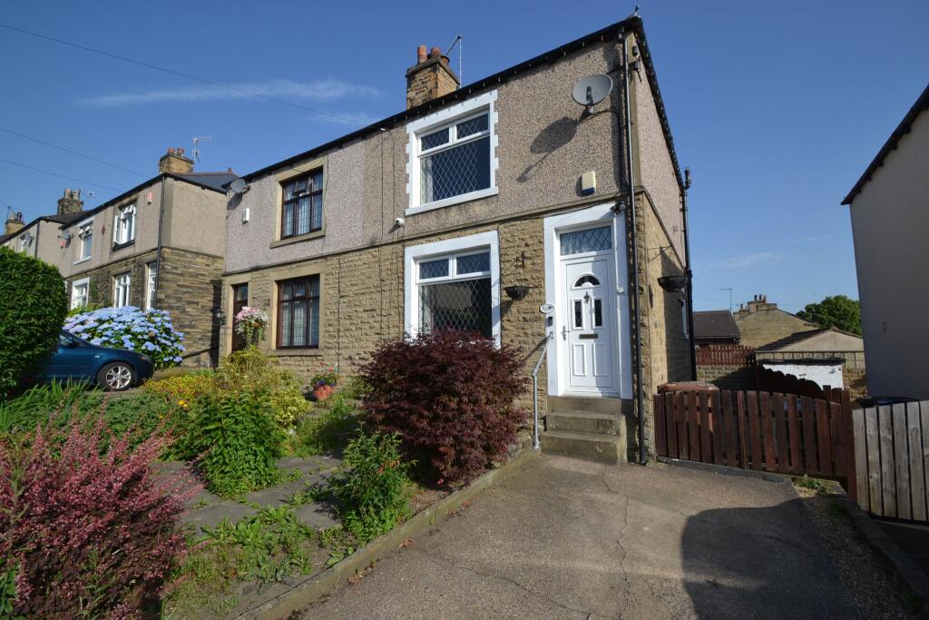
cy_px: 310
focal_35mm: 15
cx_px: 464
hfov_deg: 100.4
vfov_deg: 77.3
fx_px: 387
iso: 100
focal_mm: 10
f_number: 8
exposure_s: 1/250
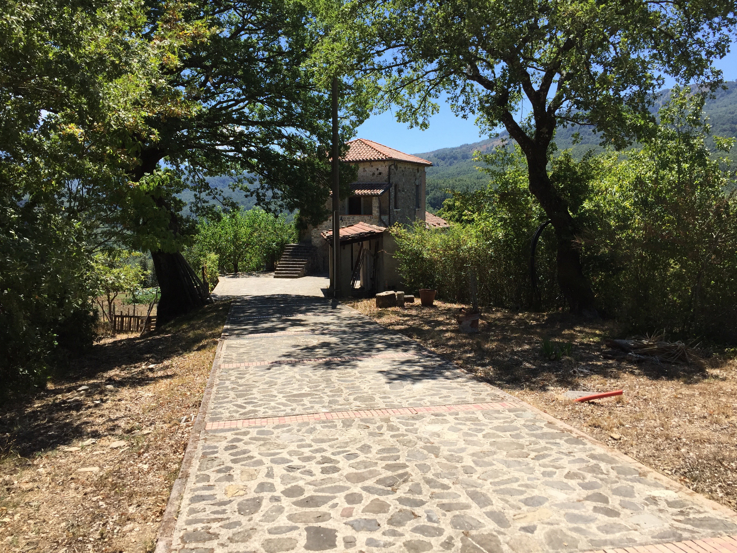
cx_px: 368
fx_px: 617
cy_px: 276
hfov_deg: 61.7
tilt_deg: -6.7
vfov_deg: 48.2
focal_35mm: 29
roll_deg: -1.3
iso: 32
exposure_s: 1/1647
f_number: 2.2
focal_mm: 4.15
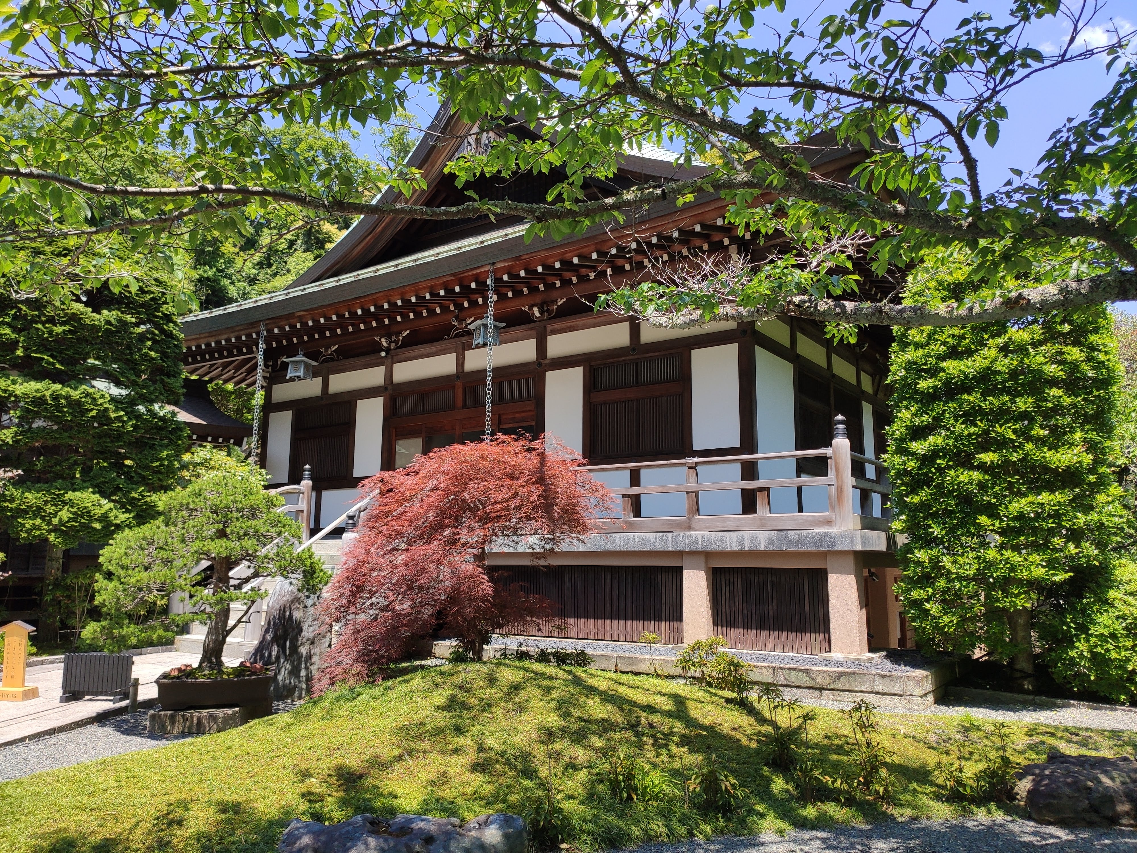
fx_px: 854
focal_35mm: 26
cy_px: 426
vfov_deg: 53.1
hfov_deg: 67.3
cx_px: 568
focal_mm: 4.77
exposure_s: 1/882
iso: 112
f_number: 1.75
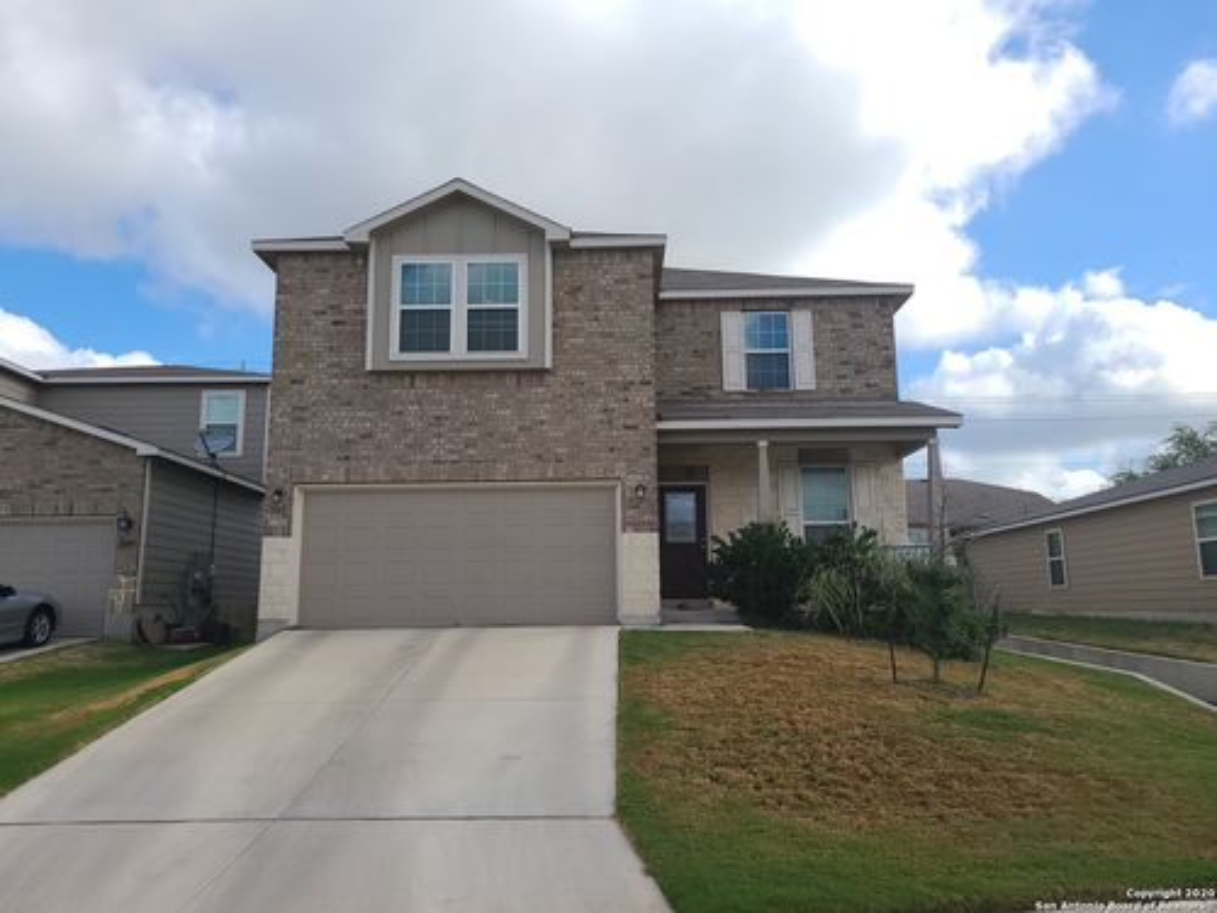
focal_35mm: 26
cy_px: 456
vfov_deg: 53.1
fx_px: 914
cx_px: 608
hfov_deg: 67.3
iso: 40
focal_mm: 5.4
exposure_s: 1/1709
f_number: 1.8
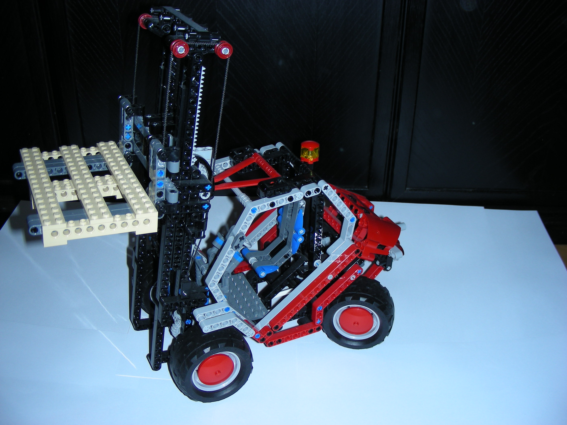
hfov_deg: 49.0
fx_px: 622
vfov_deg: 37.7
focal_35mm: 38
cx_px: 284
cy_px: 212
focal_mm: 6.3
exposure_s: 1/60
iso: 50
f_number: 3.5
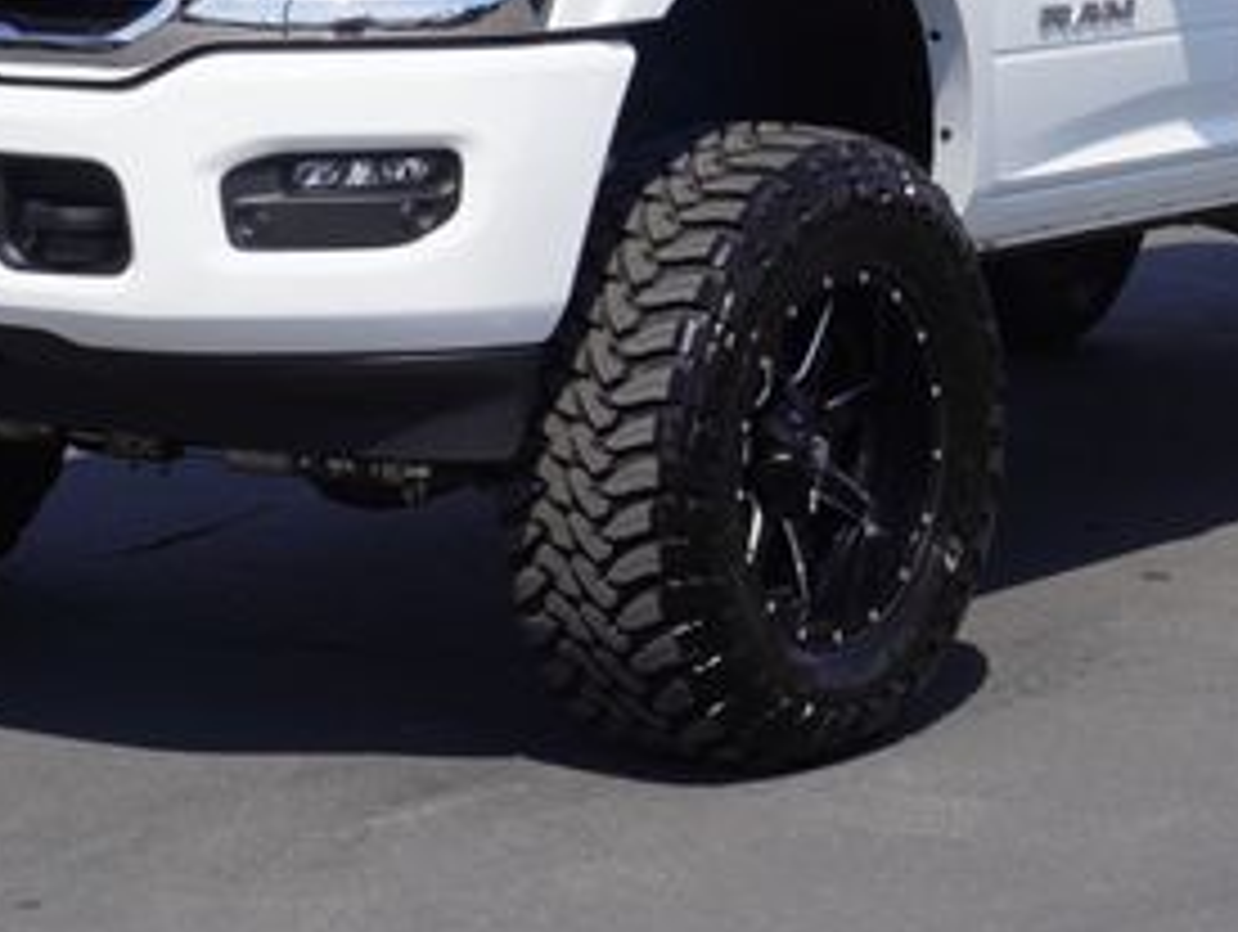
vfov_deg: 11.9
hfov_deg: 15.9
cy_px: 72
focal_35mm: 124
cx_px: 689
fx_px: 4445
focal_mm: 37
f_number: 11
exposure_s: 1/160
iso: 100
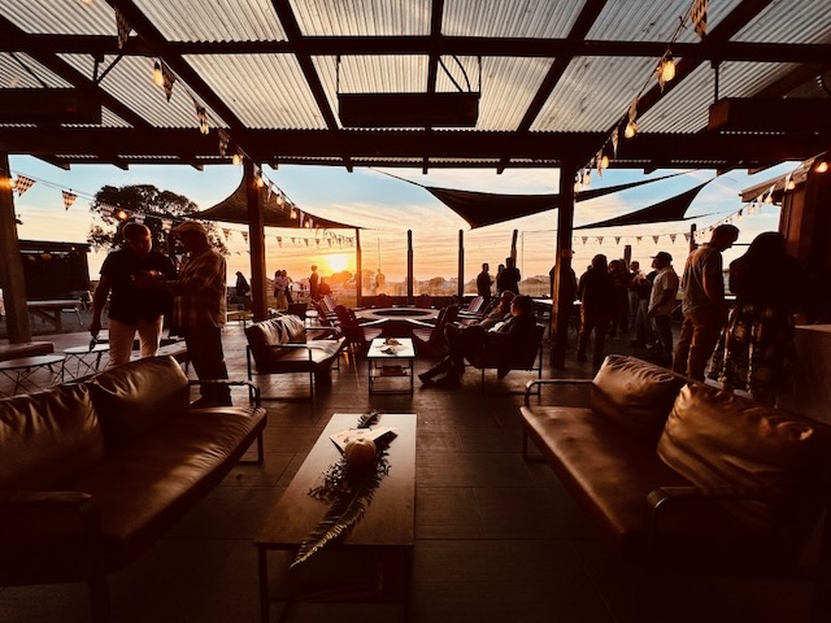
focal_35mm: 14
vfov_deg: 85.7
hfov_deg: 102.1
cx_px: 416
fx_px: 336
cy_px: 312
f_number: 2.2
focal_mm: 2.22
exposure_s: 1/360
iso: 40
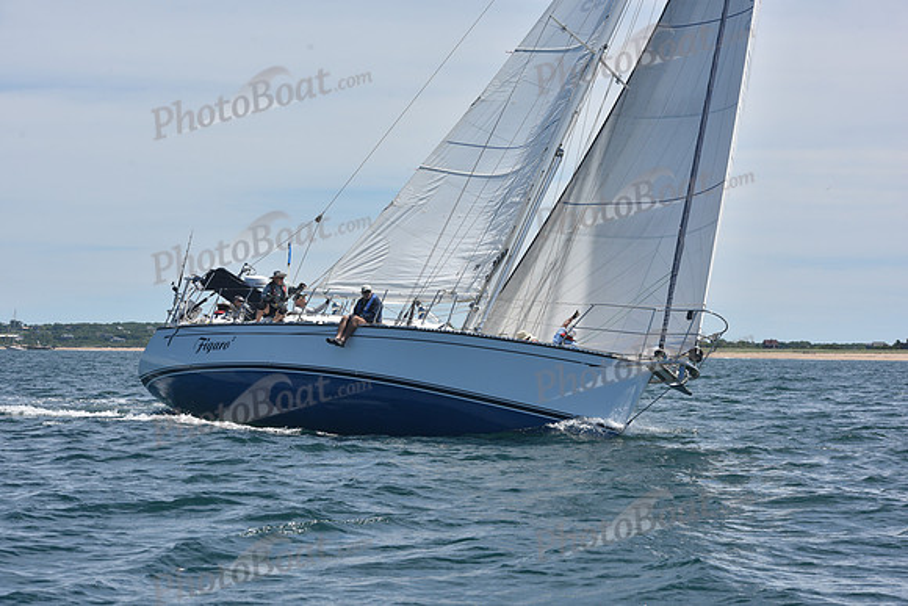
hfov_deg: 20.0
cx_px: 454
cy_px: 303
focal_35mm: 102
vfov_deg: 13.4
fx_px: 2573
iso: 250
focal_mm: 102
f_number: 10
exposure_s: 1/800
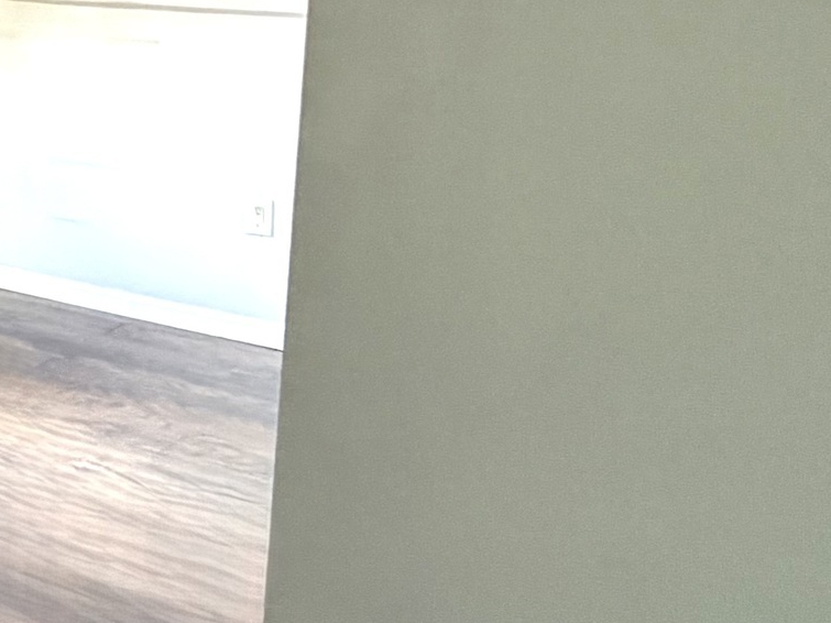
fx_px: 1368
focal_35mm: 57
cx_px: -621
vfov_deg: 24.8
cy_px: 46
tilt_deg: -5.0
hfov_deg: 22.3
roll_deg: +0.0
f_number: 2.2
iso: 320
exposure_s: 1/90
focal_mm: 2.22
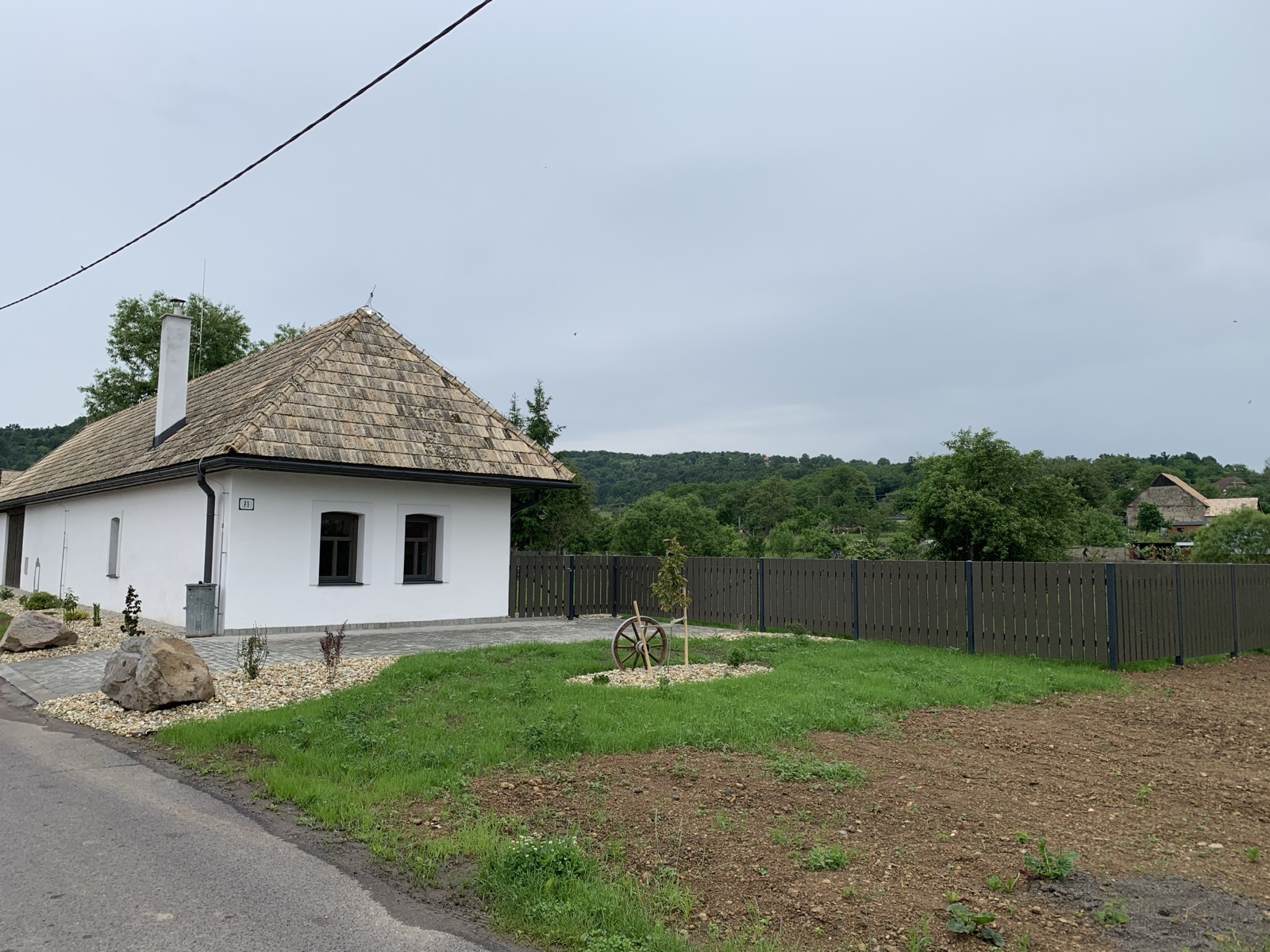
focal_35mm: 26
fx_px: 954
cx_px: 635
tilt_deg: +4.0
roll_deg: -0.2
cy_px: 476
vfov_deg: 53.1
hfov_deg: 67.3
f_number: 1.8
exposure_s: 1/573
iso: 25
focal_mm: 4.25
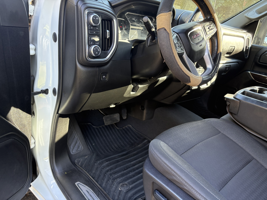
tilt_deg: -22.4
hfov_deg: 67.3
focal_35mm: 26
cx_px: 134
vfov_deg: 53.1
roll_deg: -10.6
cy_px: 100
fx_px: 201
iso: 160
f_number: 1.6
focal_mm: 5.96
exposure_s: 1/60
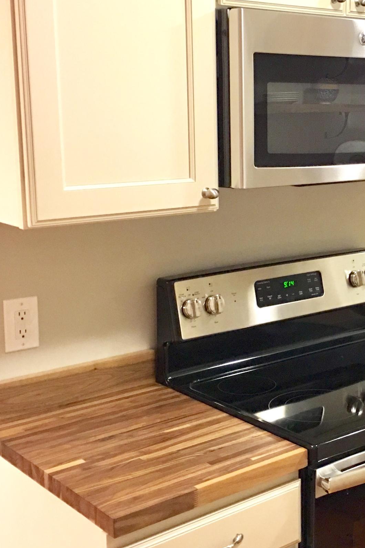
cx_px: 368
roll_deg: -1.7
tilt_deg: -9.5
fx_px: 867
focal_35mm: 57
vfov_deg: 35.0
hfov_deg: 22.8
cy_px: 260
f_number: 2.2
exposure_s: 1/15
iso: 100
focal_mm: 4.15
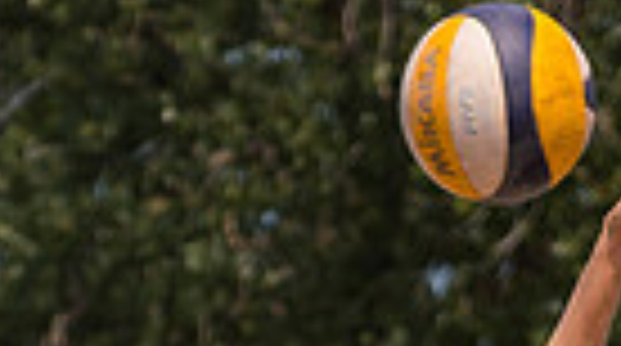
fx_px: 6755
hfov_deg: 5.3
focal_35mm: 411
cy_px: 966
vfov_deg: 2.9
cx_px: 364
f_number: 4
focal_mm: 80
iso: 200
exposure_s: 1/2500
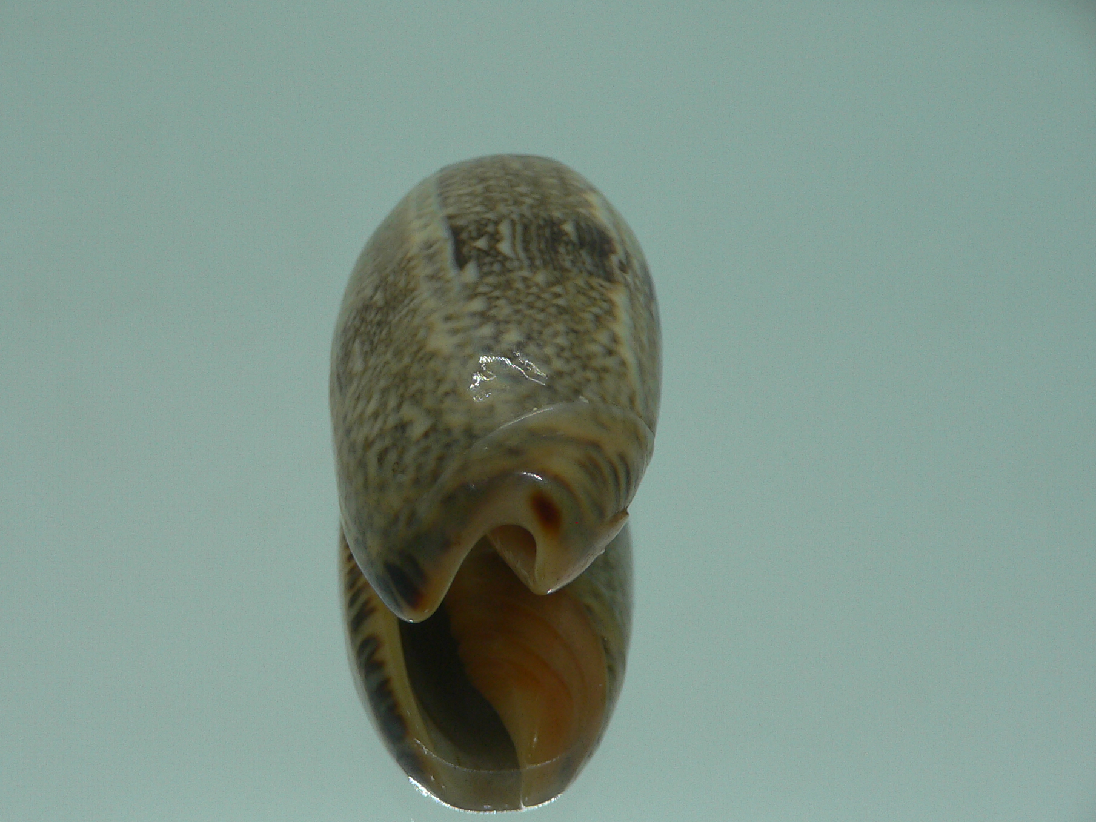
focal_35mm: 39
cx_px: 508
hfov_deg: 47.8
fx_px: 1235
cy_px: 433
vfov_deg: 36.8
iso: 80
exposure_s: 1/60
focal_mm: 4.6
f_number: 2.8
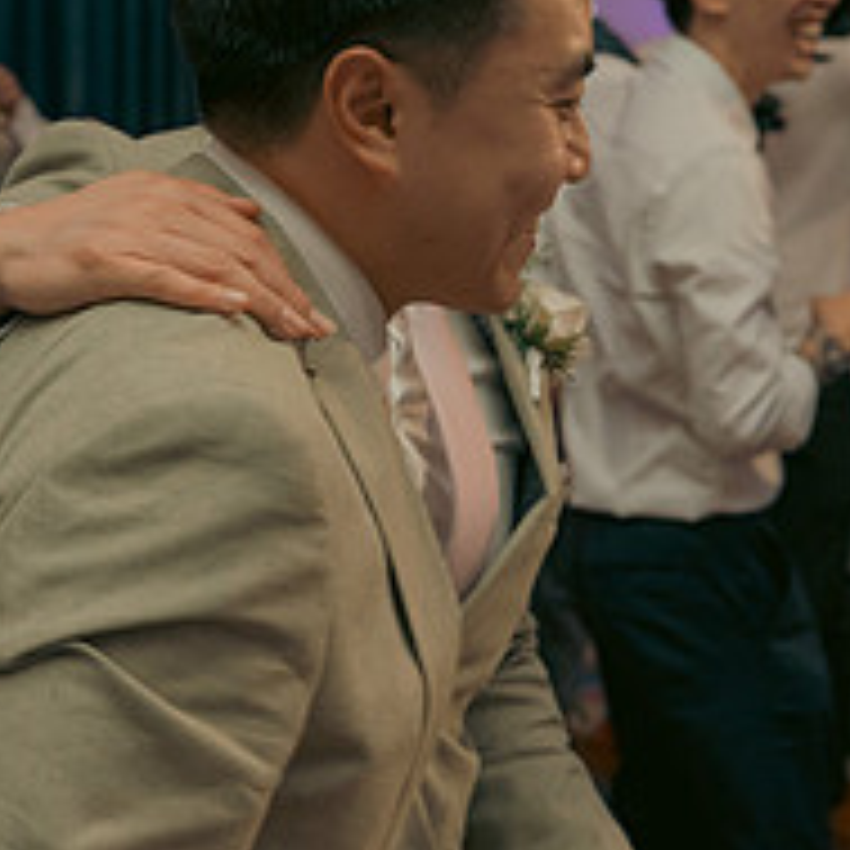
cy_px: 358
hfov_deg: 18.4
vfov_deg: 18.5
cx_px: 549
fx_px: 2611
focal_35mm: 94
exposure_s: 1/160
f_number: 3.5
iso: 2500
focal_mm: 36
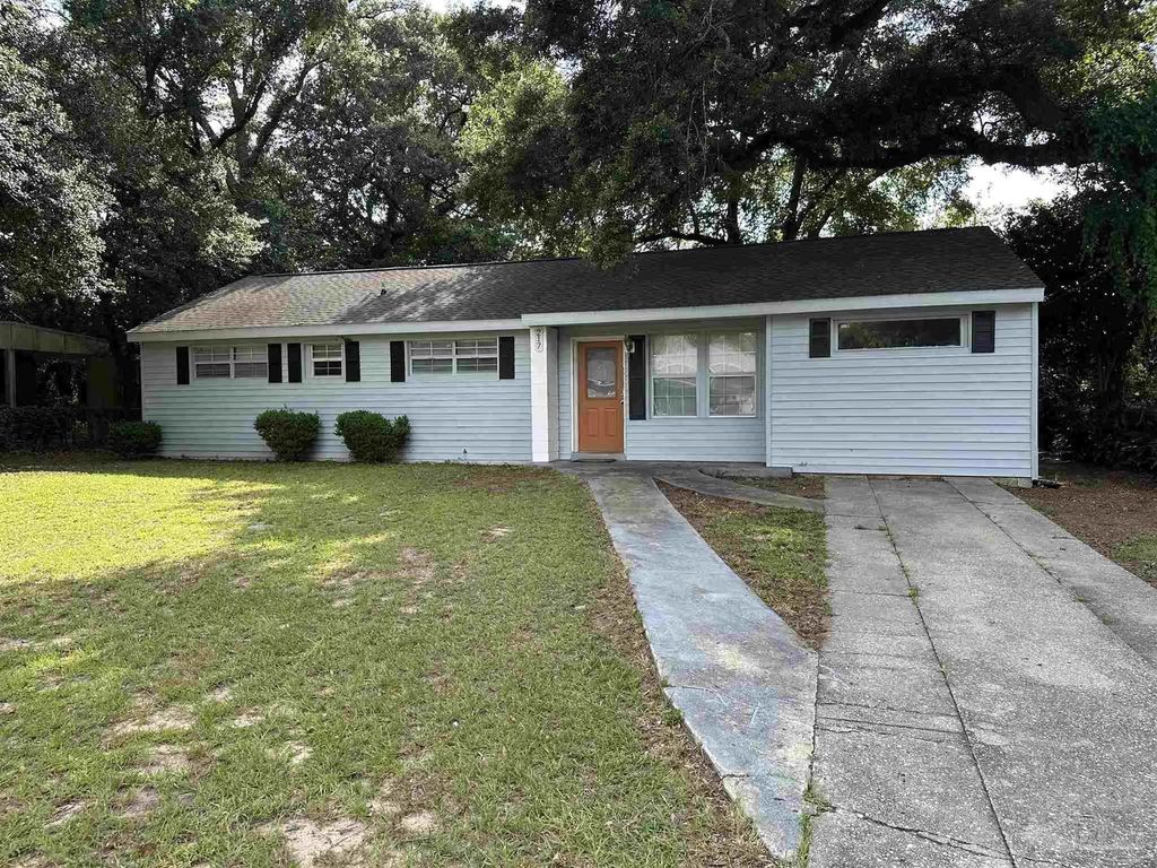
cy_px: 434
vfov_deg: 56.8
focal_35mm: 24
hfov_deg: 71.6
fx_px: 802
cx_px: 578
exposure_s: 1/745
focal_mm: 6.86
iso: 80
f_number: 1.78
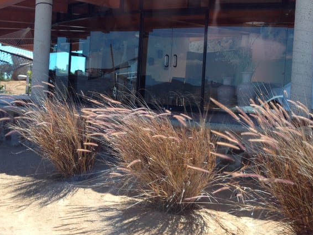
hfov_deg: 42.0
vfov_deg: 32.1
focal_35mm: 45
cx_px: 177
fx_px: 407
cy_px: 102
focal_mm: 4.12
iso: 50
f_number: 2.4
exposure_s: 1/121
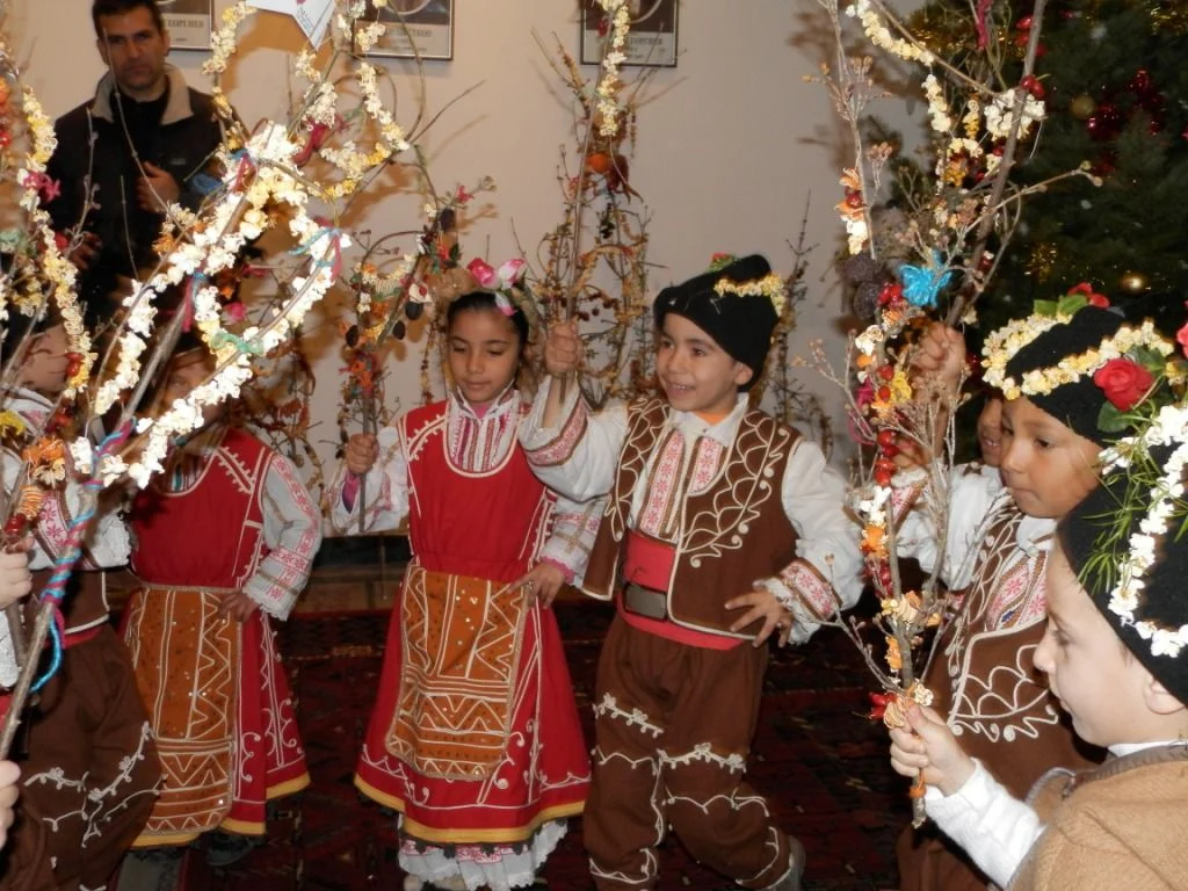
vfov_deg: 36.0
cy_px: 446
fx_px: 1373
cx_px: 594
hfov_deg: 46.8
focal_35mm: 40
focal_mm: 7.2
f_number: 3.5
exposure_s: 1/40
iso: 125
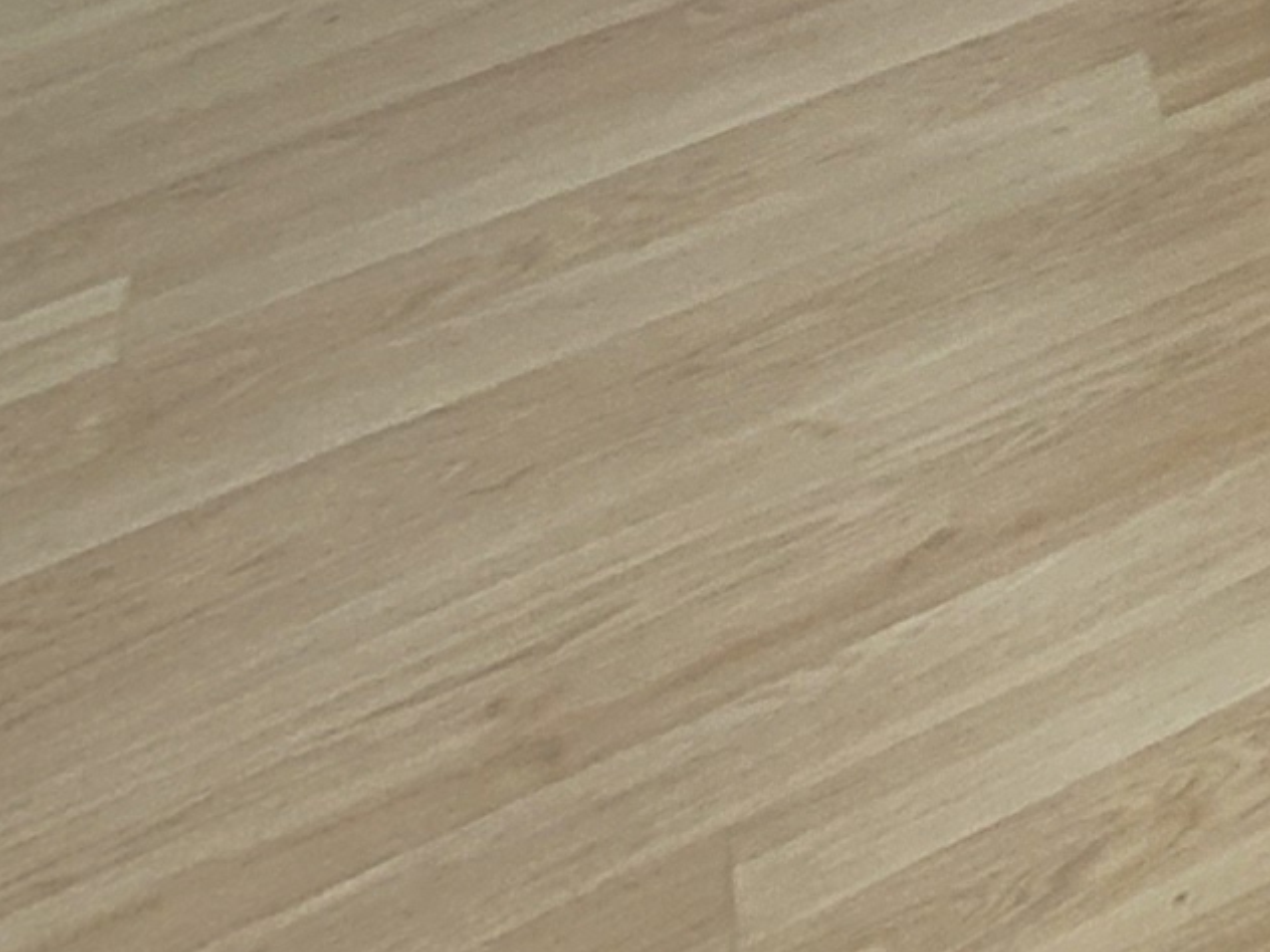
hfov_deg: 11.4
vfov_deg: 10.9
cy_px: -1980
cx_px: 3844
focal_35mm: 83
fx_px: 3045
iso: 125
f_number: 2.2
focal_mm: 2.2
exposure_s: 1/60
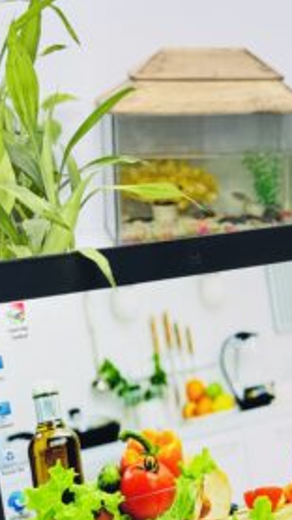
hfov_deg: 11.1
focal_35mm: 108
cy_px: 381
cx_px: 314
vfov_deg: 19.7
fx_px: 1489
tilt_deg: -13.8
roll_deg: +0.1
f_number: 1.78
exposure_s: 1/50
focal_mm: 6.76
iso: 100
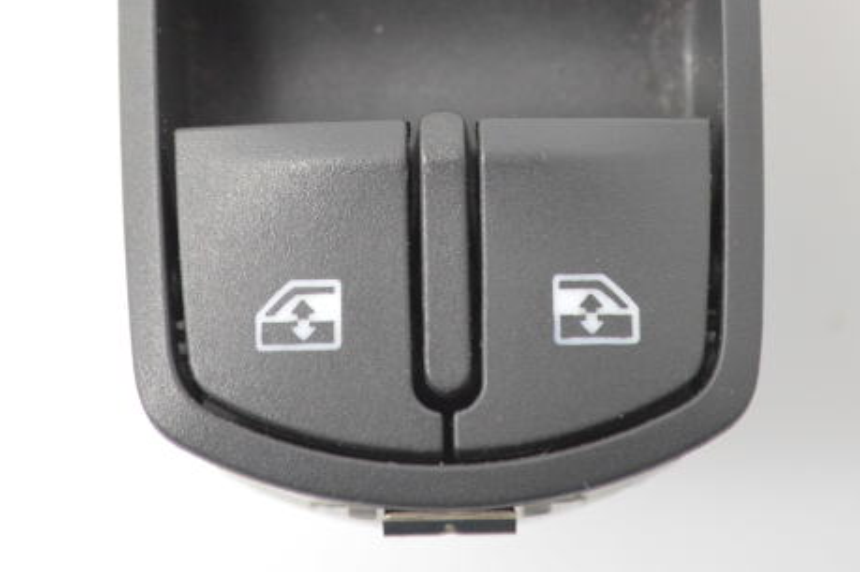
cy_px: -26
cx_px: 446
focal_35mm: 134
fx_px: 3198
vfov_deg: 10.1
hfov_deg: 15.3
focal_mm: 40
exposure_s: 1/100
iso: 2000
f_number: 5.3
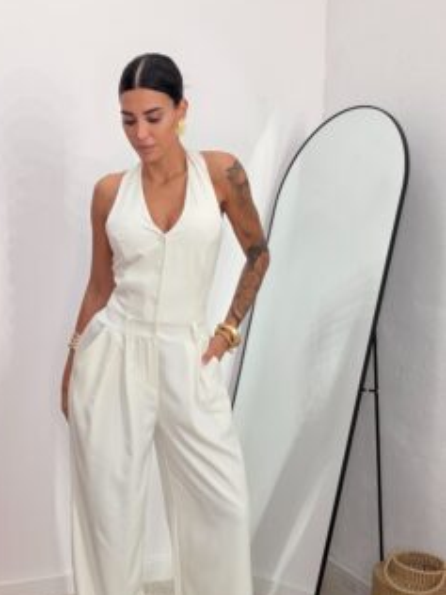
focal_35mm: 38
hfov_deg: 37.5
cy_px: 335
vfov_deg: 48.9
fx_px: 653
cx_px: 166
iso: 50
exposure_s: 1/79
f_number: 1.9
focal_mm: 2.71
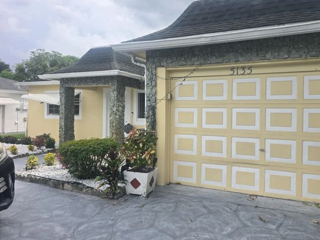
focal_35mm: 27
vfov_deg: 51.3
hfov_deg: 64.9
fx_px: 250
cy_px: 111
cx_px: 186
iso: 12
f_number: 1.7
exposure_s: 1/282
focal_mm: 6.3
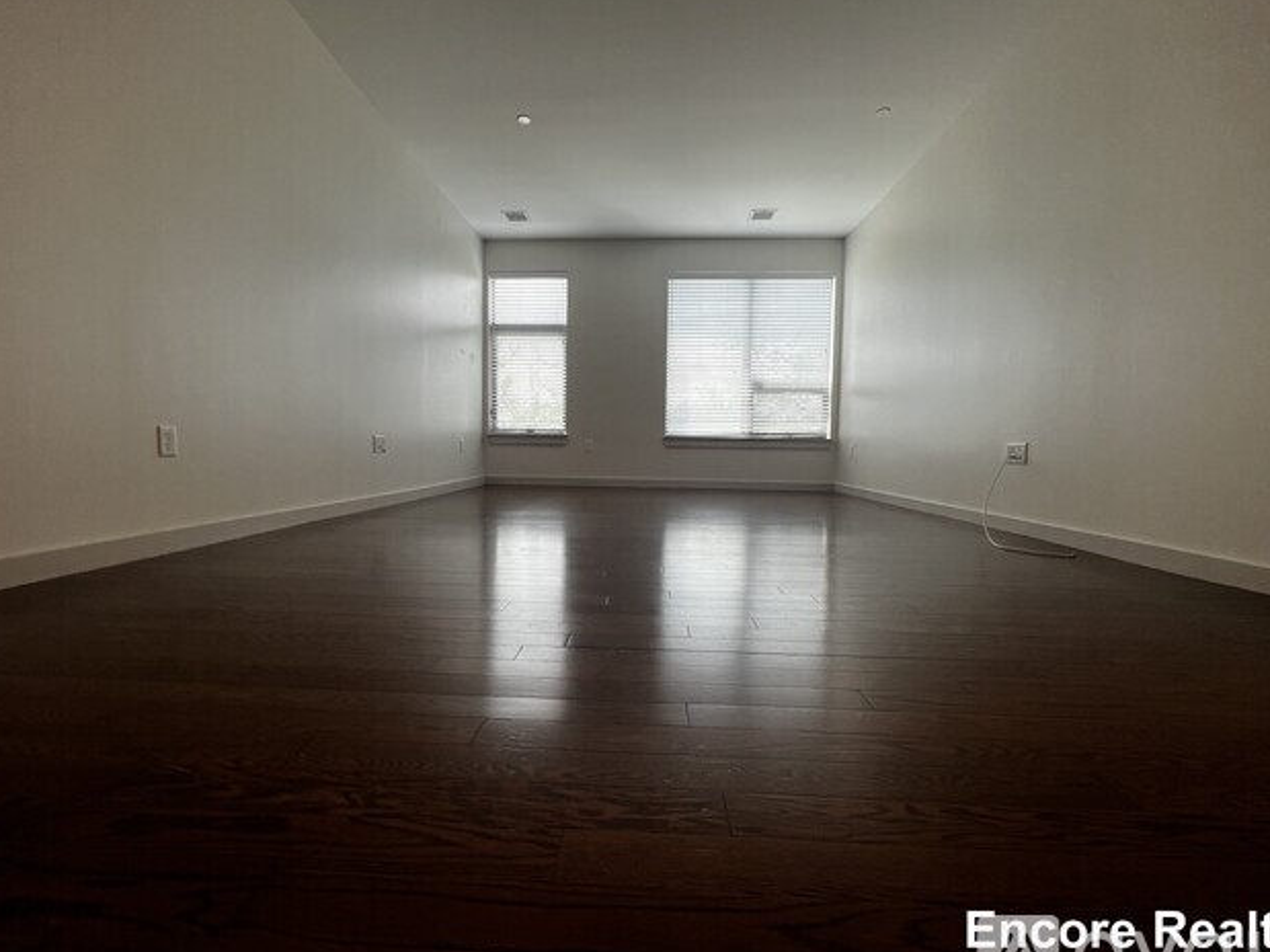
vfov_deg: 85.6
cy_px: 484
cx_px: 625
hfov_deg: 102.1
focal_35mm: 14
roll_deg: -1.1
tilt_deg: -3.7
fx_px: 514
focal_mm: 1.57
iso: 40
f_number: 1.8
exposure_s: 1/120
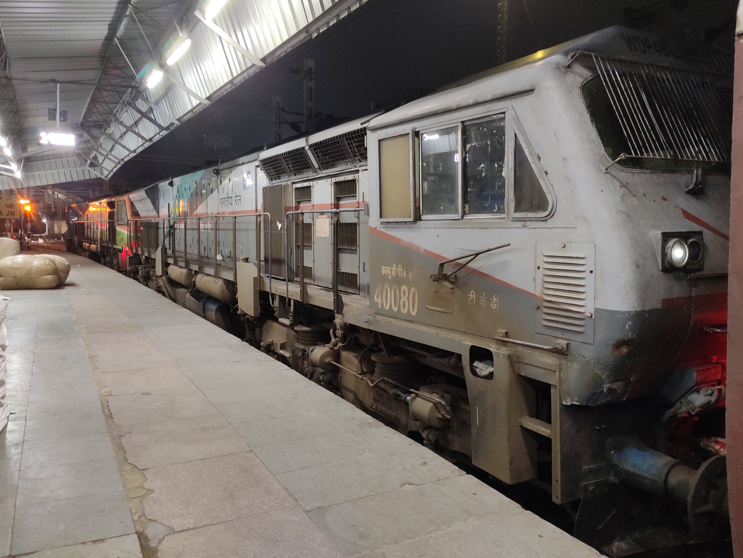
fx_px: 601
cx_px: 359
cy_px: 251
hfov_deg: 63.4
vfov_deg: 49.7
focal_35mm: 28
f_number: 1.79
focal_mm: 4.74
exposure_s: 1/20
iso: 1532
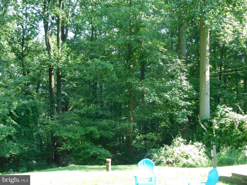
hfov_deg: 37.5
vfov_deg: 28.6
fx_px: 364
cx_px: 124
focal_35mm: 51
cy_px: 92
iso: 125
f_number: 3.8
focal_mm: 9
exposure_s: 1/60
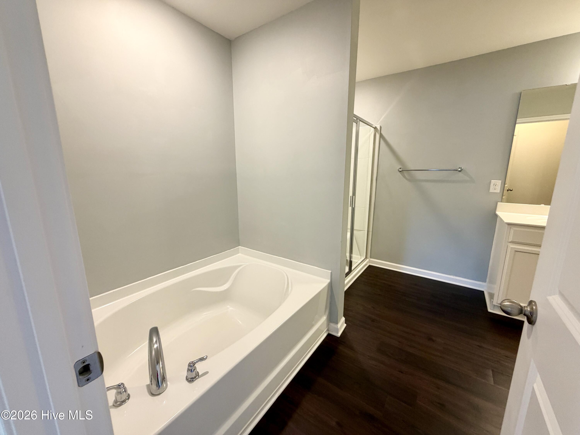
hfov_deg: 102.1
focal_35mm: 14
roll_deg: +0.6
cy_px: 218
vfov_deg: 85.7
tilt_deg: -10.0
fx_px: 235
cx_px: 290
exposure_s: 1/60
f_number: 2.2
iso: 200
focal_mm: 2.22
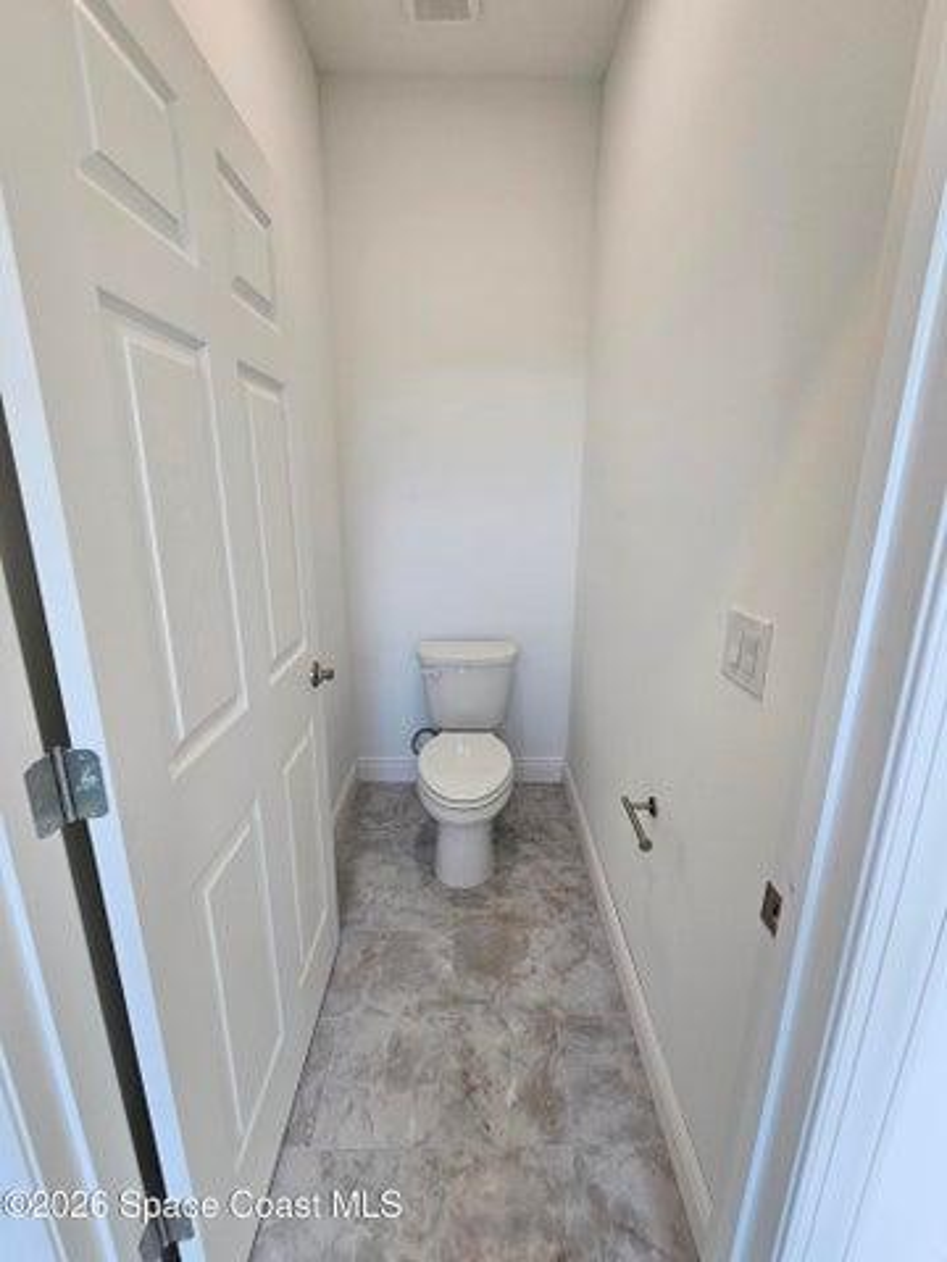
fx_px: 474
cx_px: 474
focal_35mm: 13
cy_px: 631
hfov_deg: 89.9
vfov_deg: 106.2
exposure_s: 1/60
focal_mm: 2.2
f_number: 2.2
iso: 50
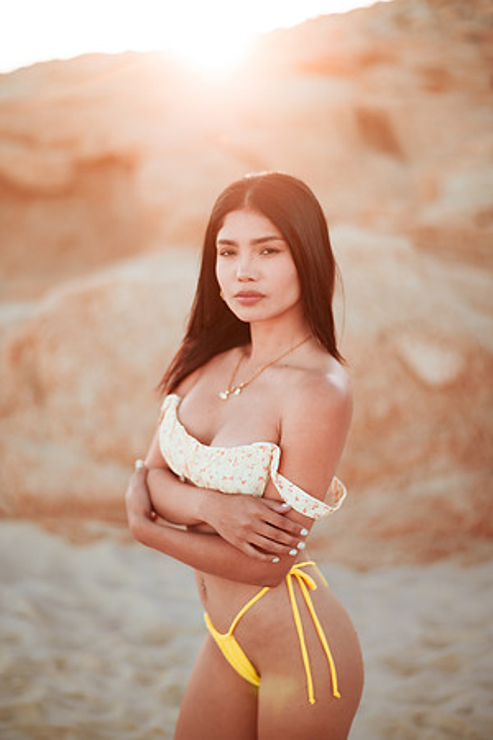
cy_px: 370
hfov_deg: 23.4
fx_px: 1191
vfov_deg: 34.5
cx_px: 246
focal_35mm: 58
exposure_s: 1/800
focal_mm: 58
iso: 100
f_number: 1.4
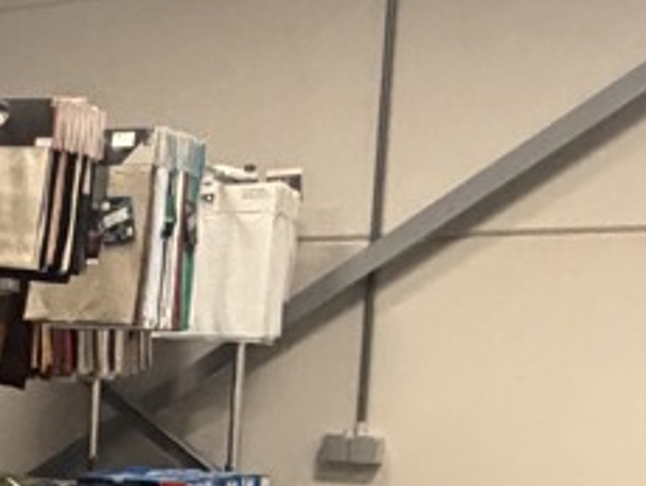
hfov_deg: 20.5
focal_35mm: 83
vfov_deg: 17.3
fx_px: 1551
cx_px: -296
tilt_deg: -5.0
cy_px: 511
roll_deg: -2.1
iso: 640
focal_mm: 2.22
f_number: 2.2
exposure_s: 1/50
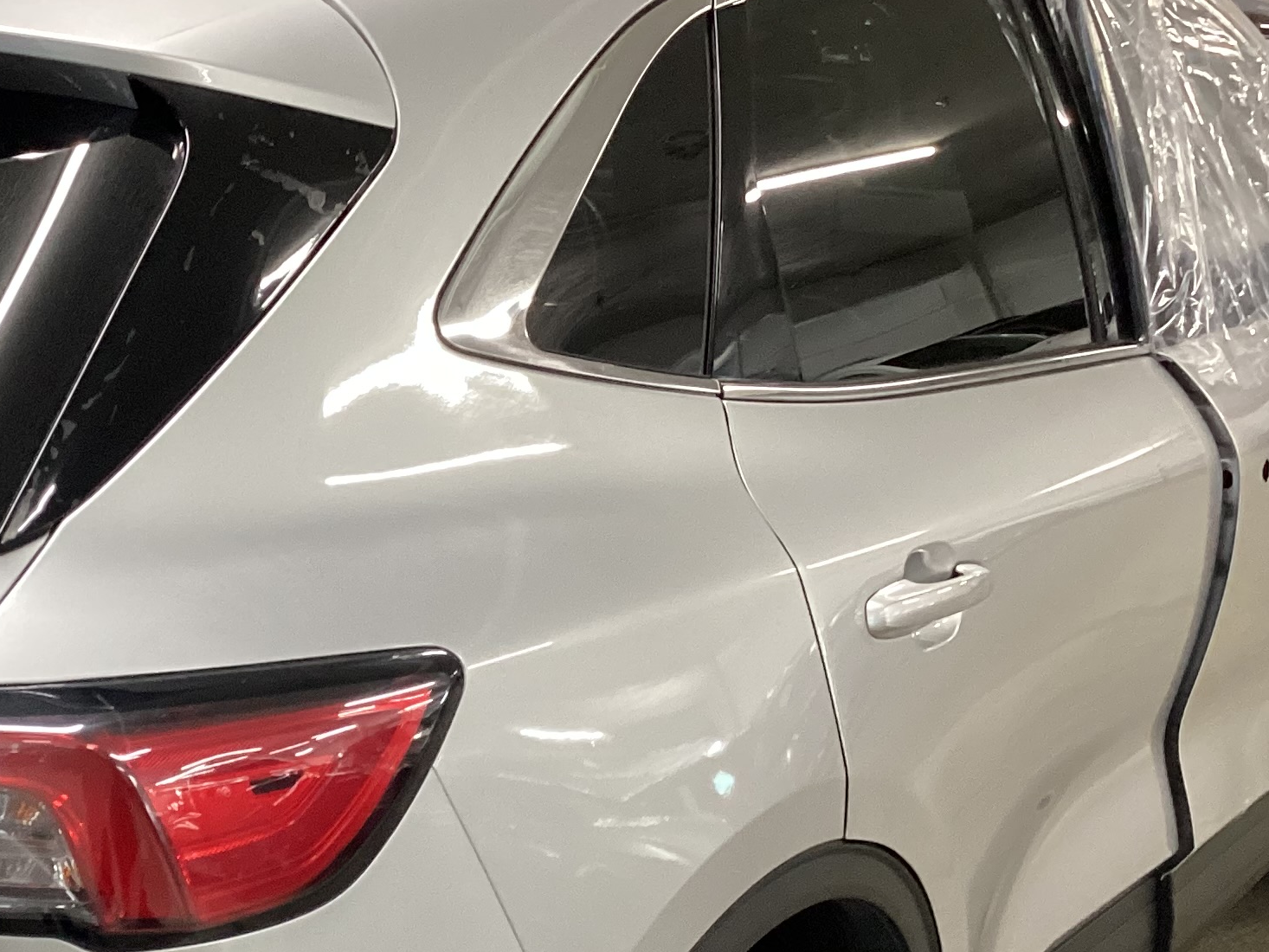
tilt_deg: -19.5
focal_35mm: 69
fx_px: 2530
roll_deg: +0.2
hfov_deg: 27.1
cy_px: 760
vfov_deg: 21.1
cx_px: 113
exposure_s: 1/50
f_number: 2.4
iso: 250
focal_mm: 3.3
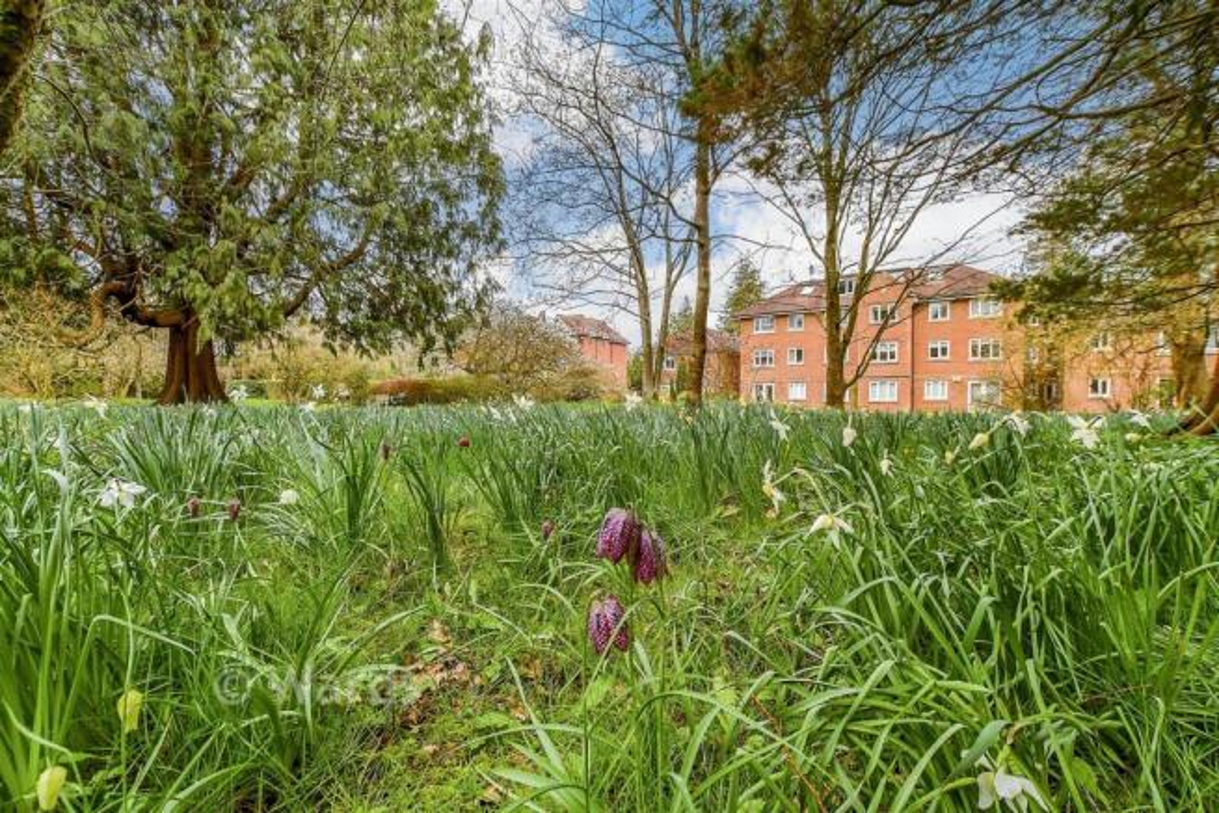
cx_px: 610
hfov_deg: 71.5
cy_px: 406
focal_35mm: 25
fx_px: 847
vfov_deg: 51.3
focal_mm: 17
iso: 160
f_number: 8
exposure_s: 1/100
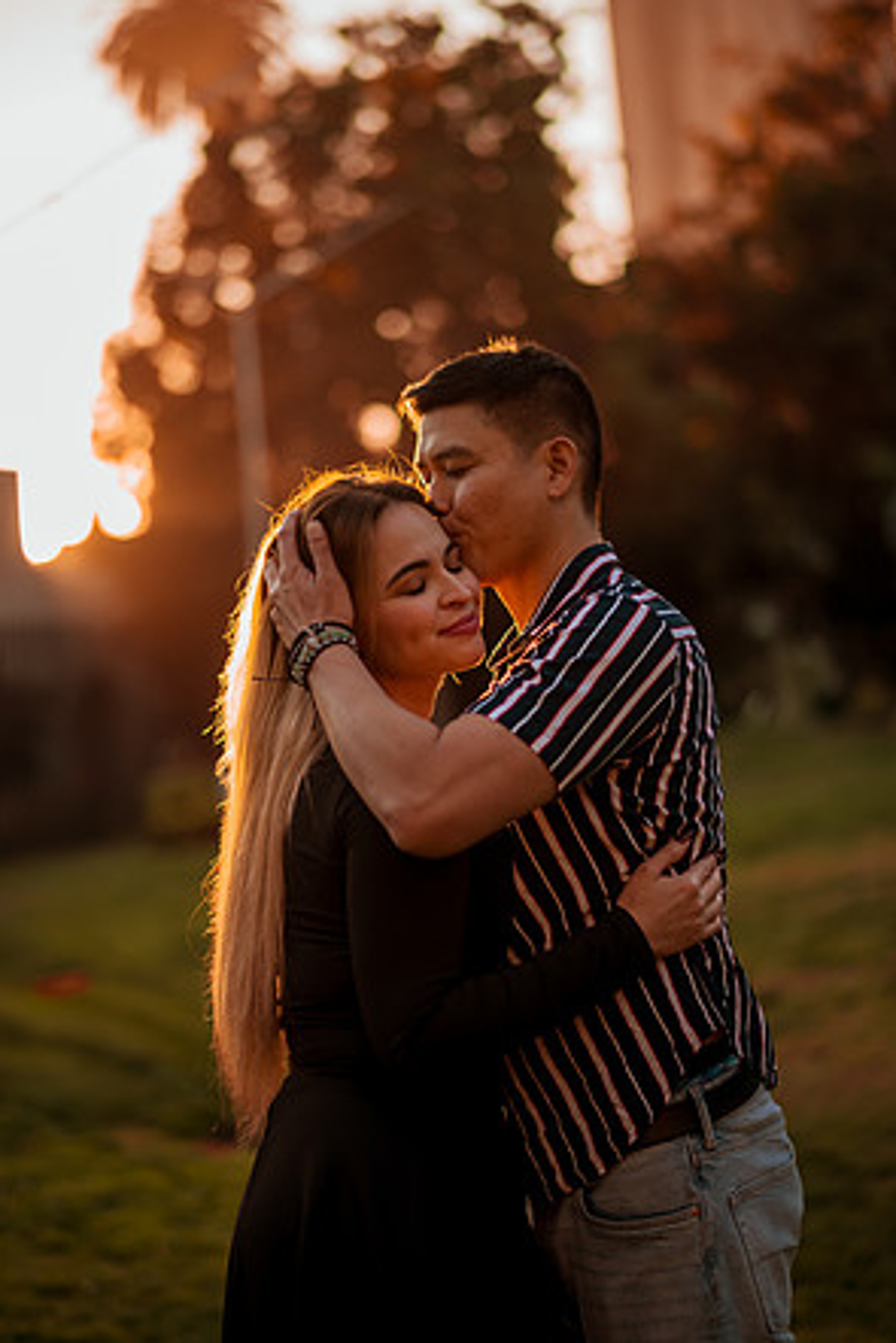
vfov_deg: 33.9
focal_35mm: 59
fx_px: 2201
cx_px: 443
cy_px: 668
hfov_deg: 23.0
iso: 100
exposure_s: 1/800
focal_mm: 58
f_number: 1.4
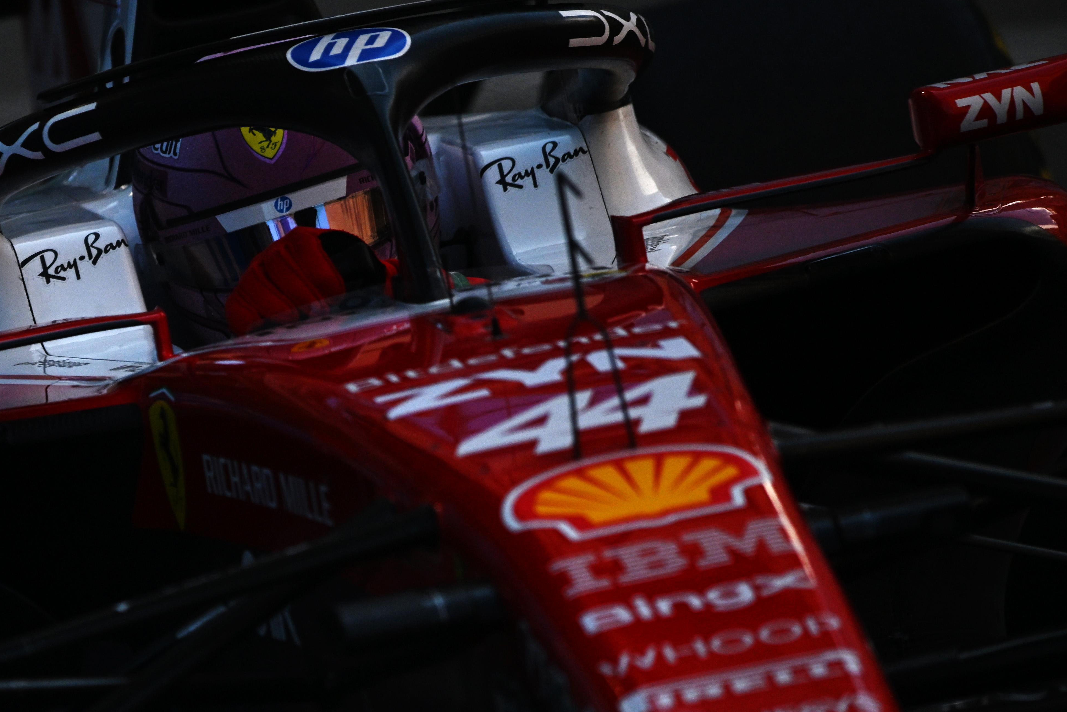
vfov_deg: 1.6
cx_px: 33
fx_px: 25220
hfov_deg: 2.4
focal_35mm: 851
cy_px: 624
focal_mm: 400
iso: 400
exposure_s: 1/5000
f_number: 2.8
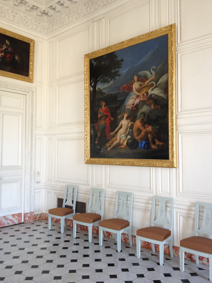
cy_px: 142
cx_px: 106
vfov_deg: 52.6
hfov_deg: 40.7
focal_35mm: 35
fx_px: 286
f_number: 2.4
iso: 64
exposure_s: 1/20
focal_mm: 4.28
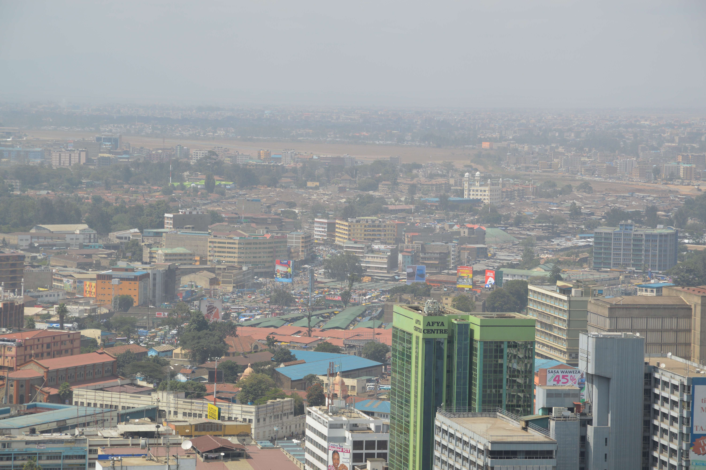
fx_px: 2498
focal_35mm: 128
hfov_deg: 16.1
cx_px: 353
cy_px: 235
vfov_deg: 10.7
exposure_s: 1/250
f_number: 8
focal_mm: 85
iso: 100
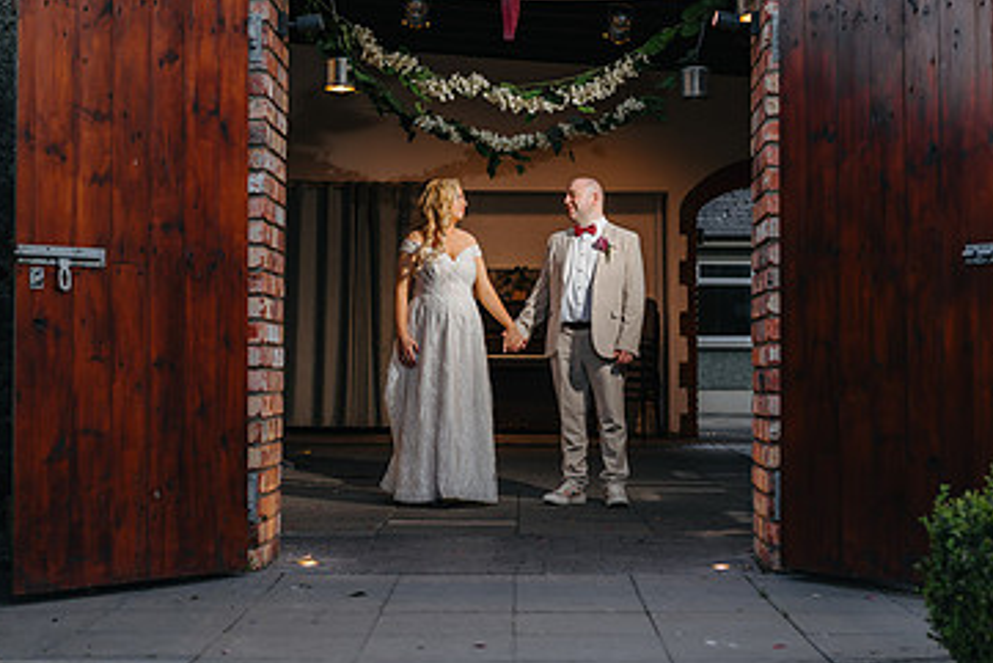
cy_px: 261
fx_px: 1711
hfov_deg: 32.3
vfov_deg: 21.9
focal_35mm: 62
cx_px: 546
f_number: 2
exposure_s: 1/250
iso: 100
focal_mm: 35
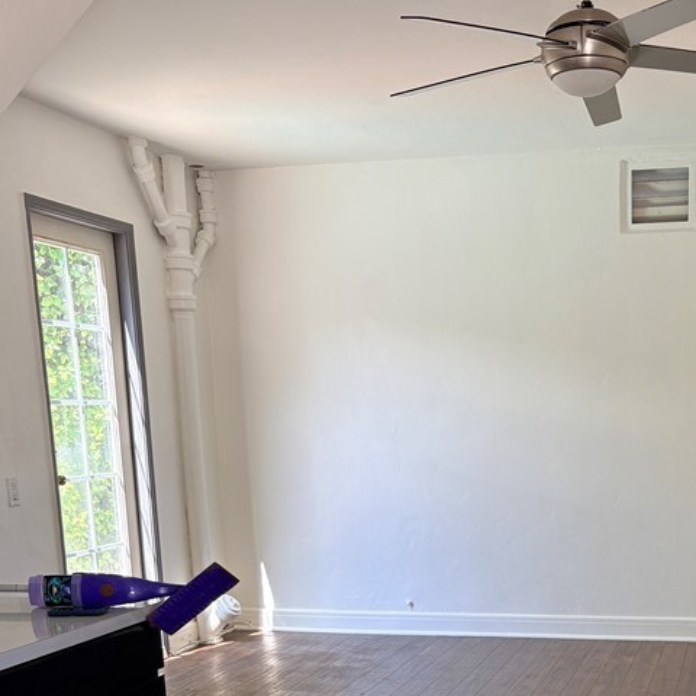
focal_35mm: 49
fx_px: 1115
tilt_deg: -13.1
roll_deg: -0.5
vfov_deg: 32.7
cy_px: 647
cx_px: 531
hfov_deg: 33.9
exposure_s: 1/122
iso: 50
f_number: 1.6
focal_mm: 5.96
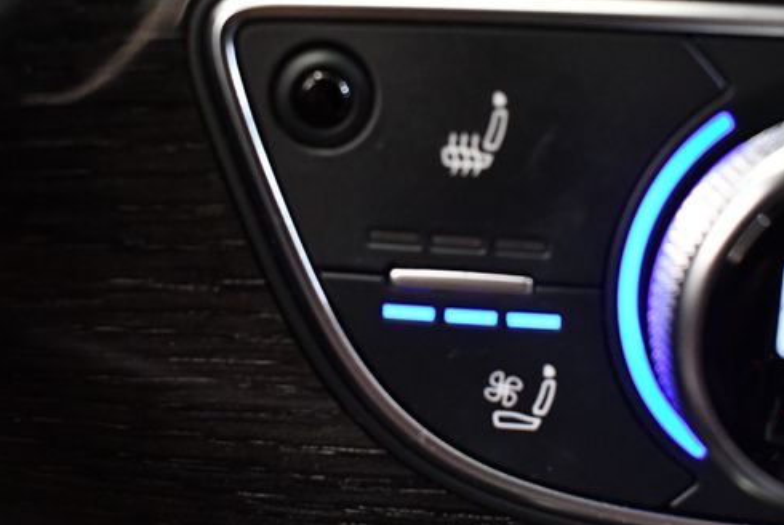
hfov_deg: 41.6
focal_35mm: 47
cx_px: 482
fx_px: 1025
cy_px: 240
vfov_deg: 28.7
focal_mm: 18
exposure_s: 1/60
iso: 4000
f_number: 3.5
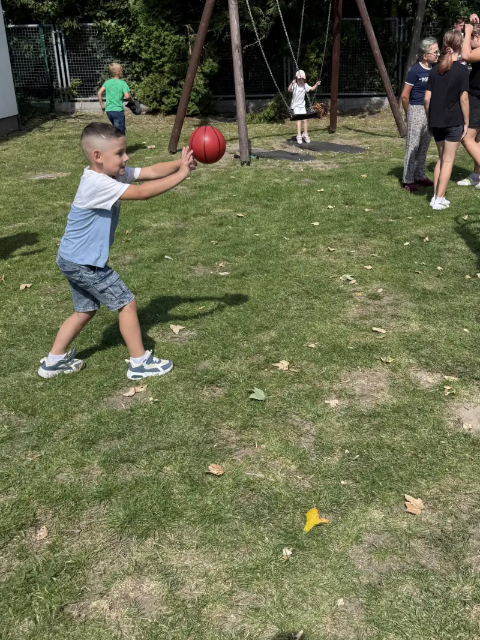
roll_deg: +0.6
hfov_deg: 39.4
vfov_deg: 51.3
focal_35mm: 36
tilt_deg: -15.3
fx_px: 666
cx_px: 302
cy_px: 289
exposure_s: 1/2053
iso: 80
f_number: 1.78
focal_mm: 6.76
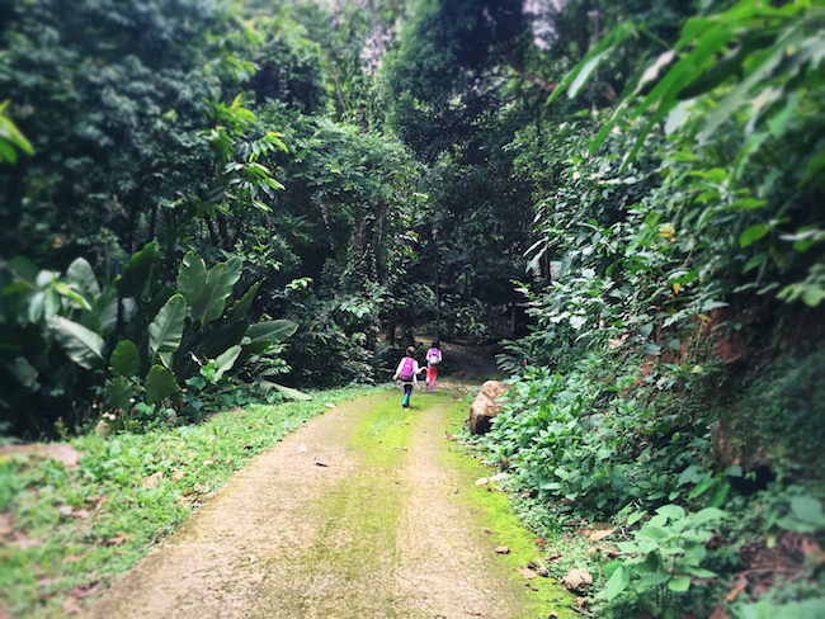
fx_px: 691
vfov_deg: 48.3
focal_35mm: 29
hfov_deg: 61.6
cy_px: 310
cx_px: 412
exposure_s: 1/30
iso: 50
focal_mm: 4.15
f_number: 2.2
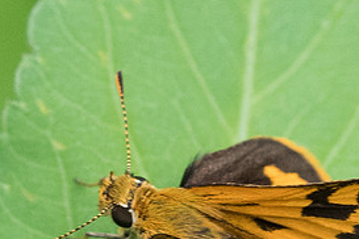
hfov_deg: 1.3
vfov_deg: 0.8
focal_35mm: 1622
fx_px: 16174
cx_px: 2
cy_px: 85
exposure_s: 1/250
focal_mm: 150
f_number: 6.3
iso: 800
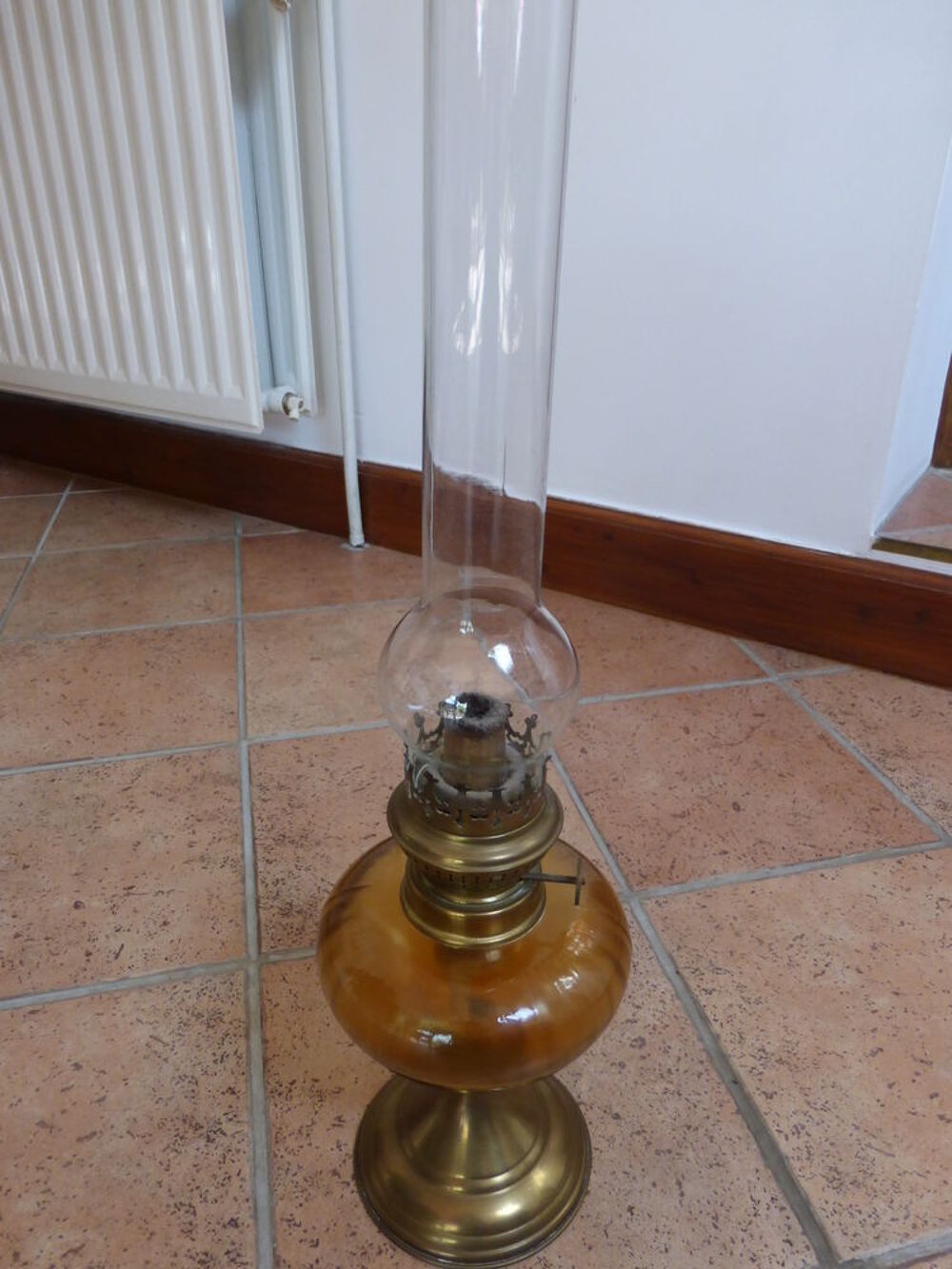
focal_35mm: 25
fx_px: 917
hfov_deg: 54.9
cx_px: 476
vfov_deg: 69.4
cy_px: 634
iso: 200
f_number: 3.3
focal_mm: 4.3
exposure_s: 1/60
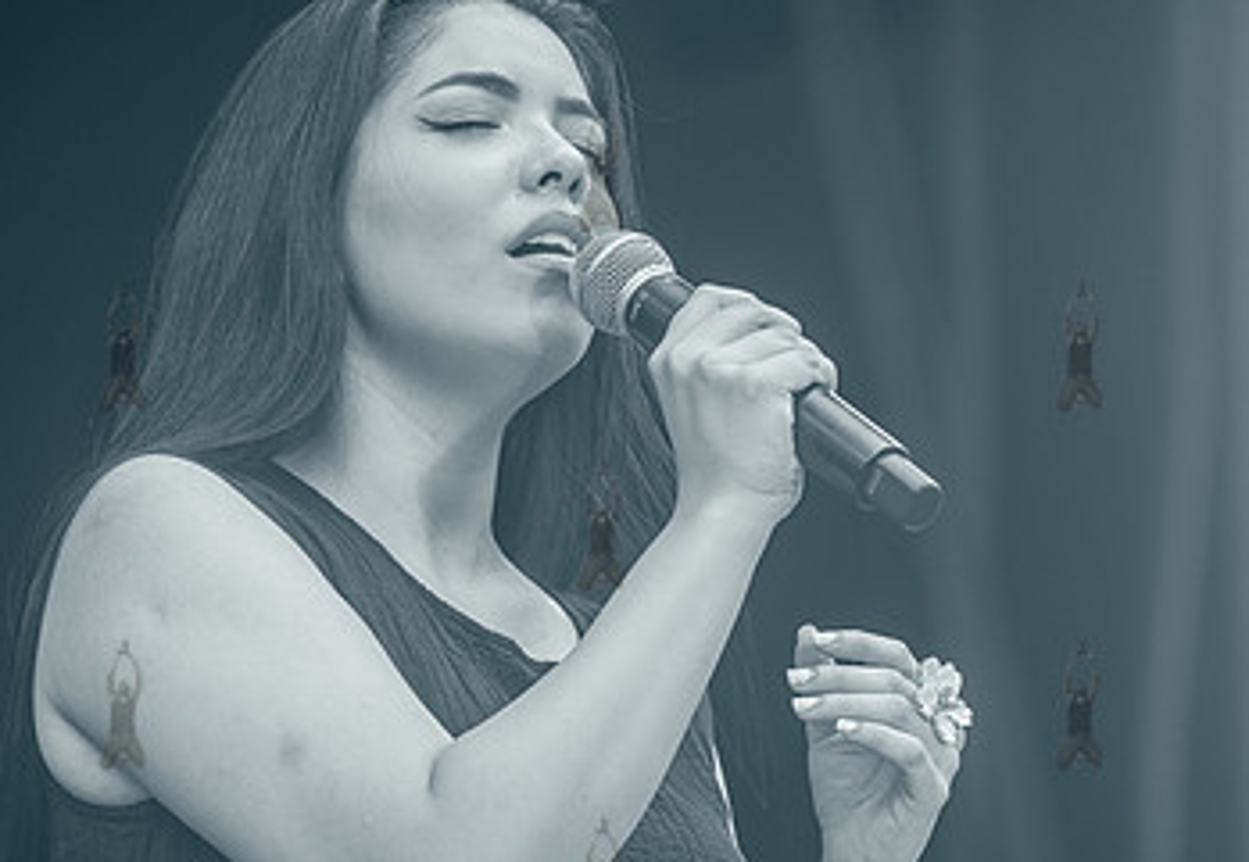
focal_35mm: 249
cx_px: 471
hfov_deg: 8.2
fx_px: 8735
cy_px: 464
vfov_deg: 5.7
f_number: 3.5
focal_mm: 135
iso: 500
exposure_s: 1/500
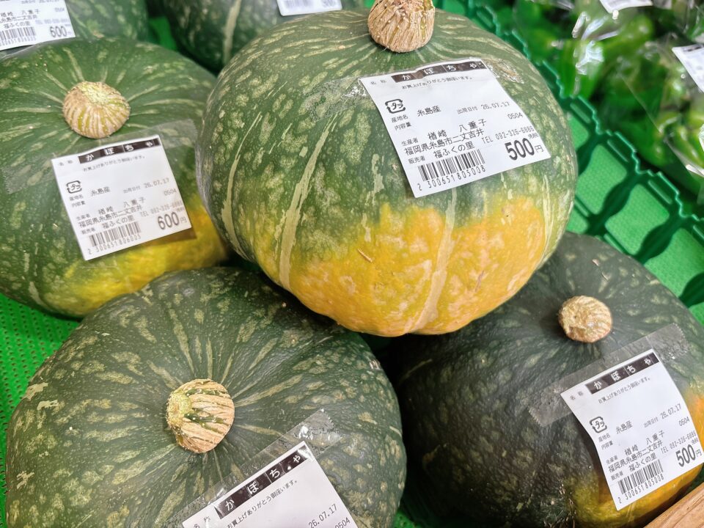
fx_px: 529
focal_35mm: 26
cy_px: 264
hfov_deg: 67.3
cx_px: 352
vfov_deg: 53.1
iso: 100
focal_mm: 5.96
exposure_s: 1/60
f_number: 1.6
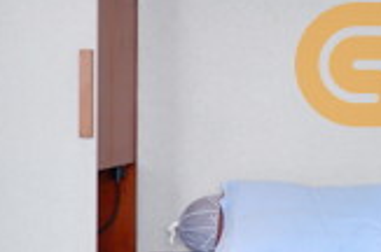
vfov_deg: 11.5
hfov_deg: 15.9
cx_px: 573
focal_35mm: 118
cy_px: 65
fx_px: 1246
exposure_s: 1/90
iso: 200
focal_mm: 21.1
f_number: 4
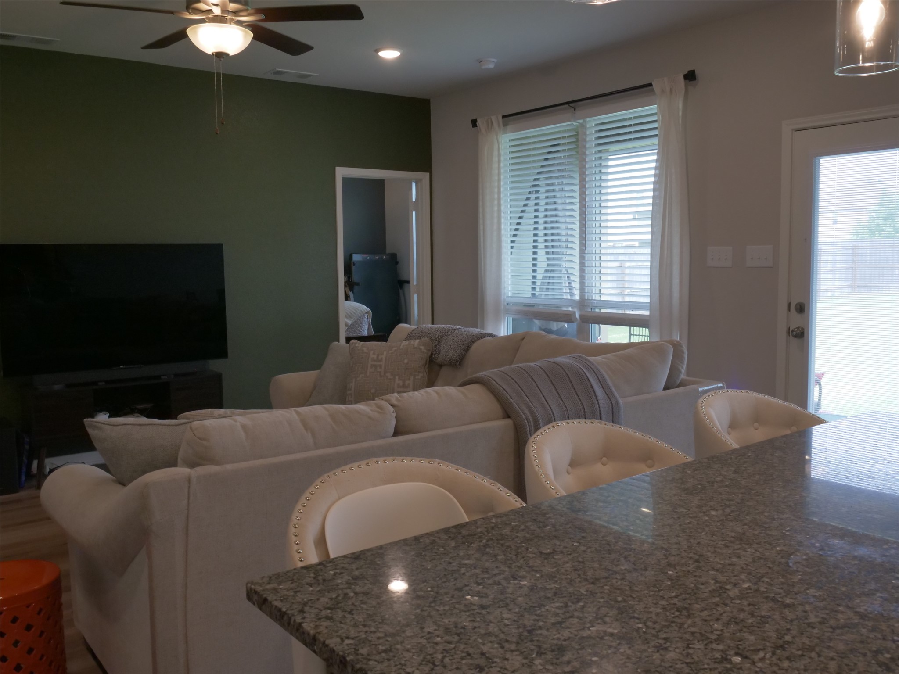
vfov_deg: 46.8
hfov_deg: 60.0
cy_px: 337
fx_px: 779
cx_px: 450
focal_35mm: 30
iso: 1250
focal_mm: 15
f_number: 8
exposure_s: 1/60
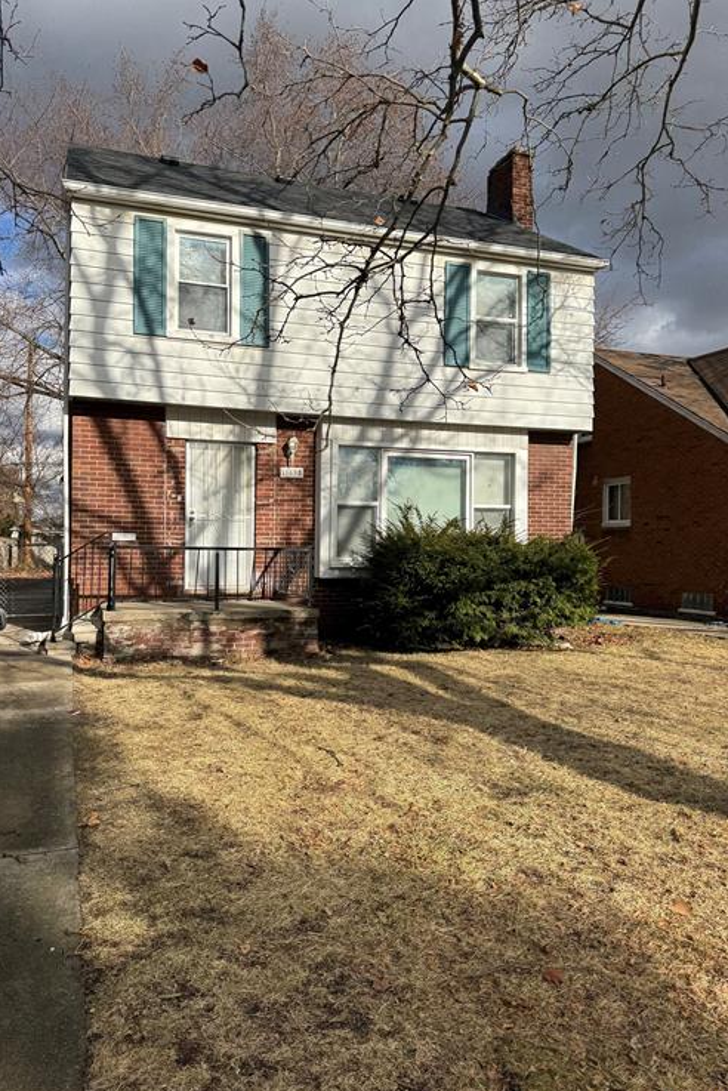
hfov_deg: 49.5
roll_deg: -0.5
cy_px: 543
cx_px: 327
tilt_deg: +2.2
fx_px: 788
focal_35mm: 26
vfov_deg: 69.4
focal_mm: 6.76
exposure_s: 1/4950
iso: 80
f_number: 1.78
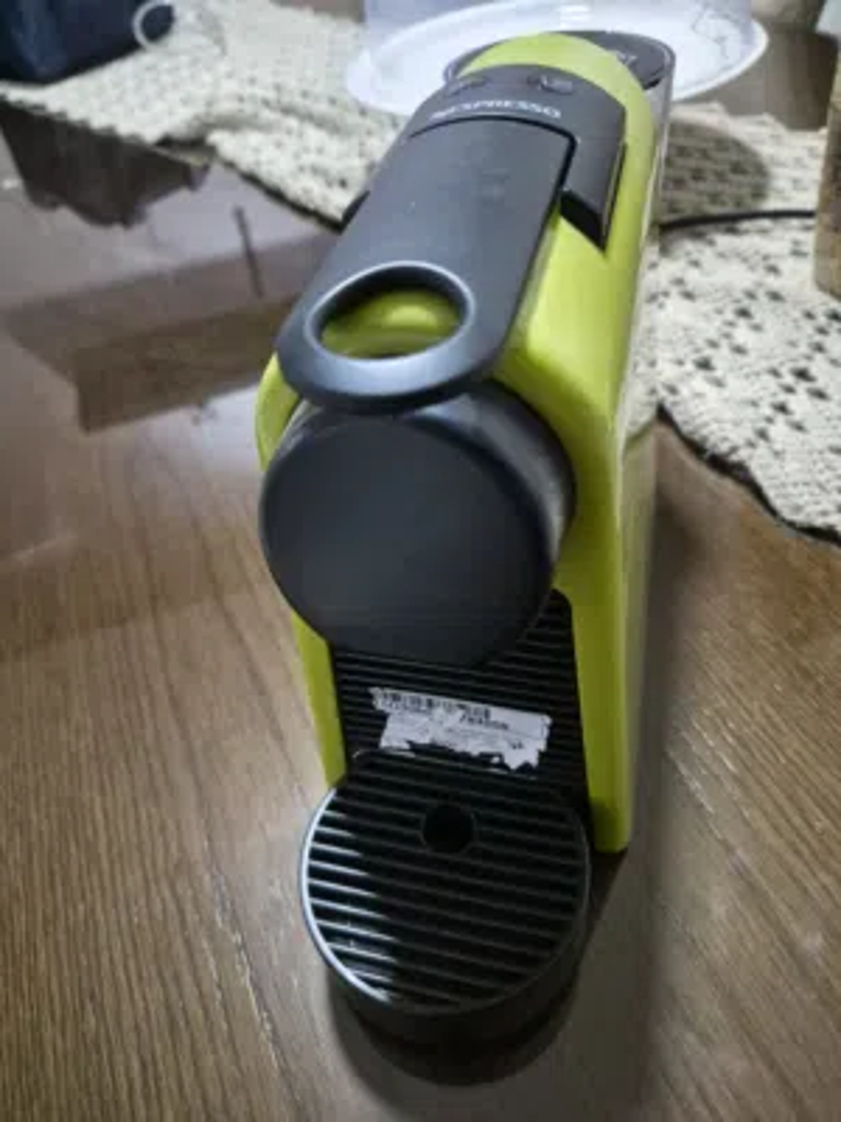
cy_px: 561
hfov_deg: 58.9
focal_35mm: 23
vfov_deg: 73.9
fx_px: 745
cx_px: 420
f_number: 1.8
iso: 2000
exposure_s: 1/100
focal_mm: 5.4
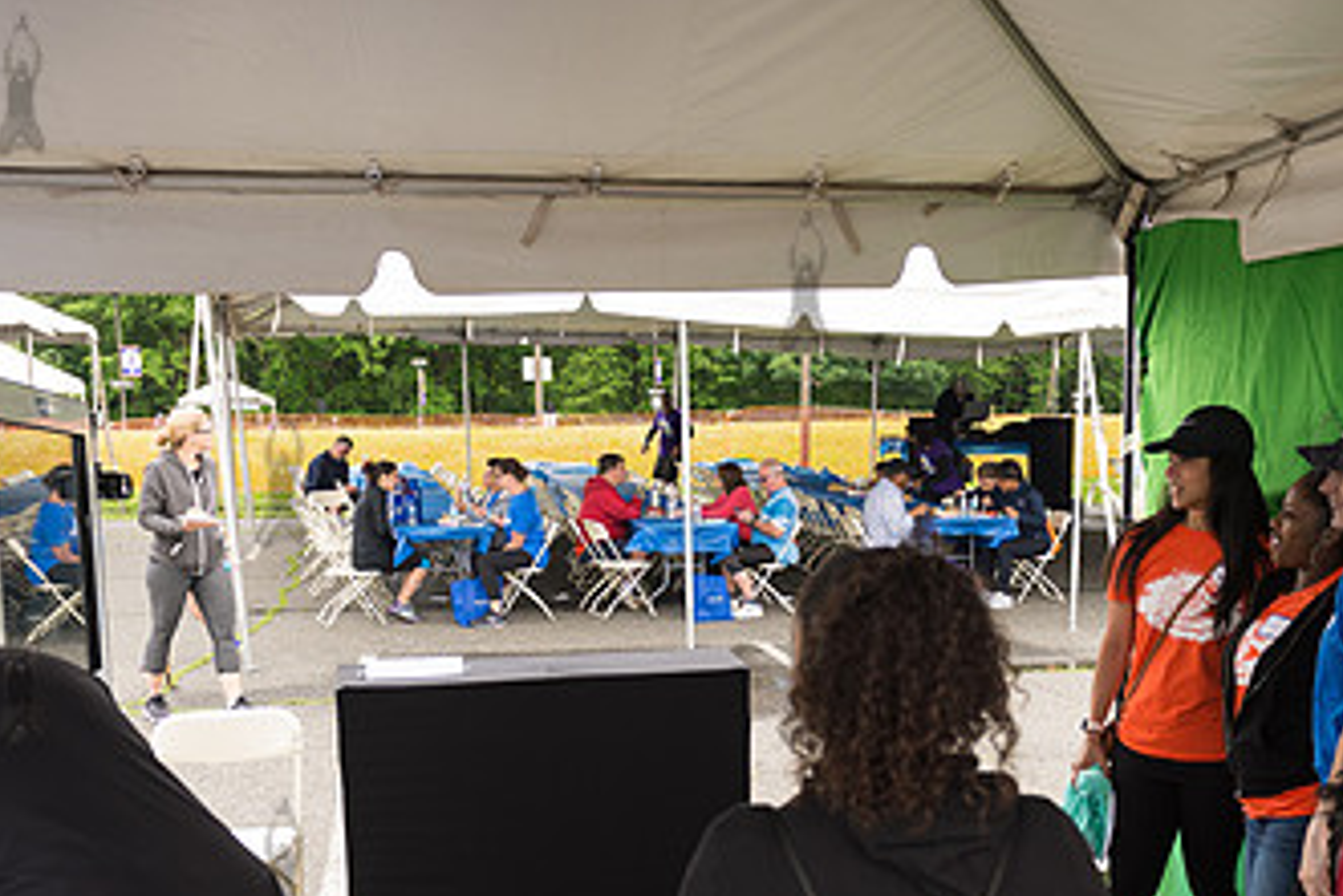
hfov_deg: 46.1
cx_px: 803
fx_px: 1567
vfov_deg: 31.4
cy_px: 671
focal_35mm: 42
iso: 200
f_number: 4
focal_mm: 24
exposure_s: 1/250
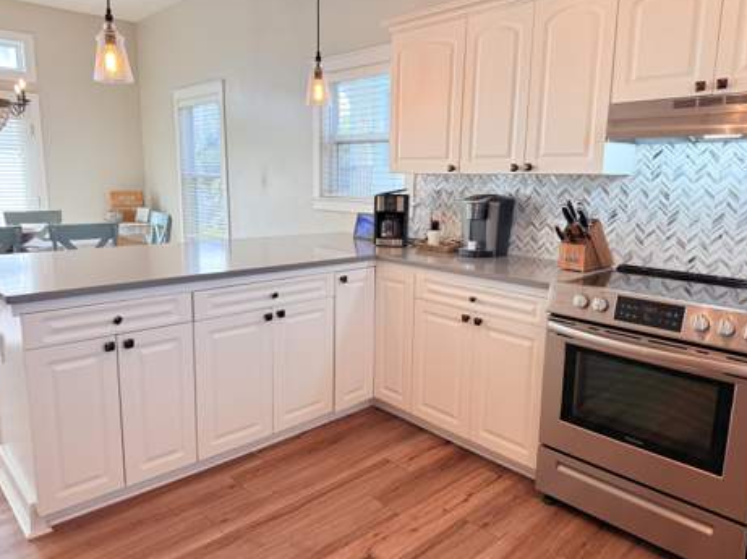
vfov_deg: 54.8
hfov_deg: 69.4
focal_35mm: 25
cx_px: 376
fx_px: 539
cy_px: 280
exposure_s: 1/120
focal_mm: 6.76
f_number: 1.78
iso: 100
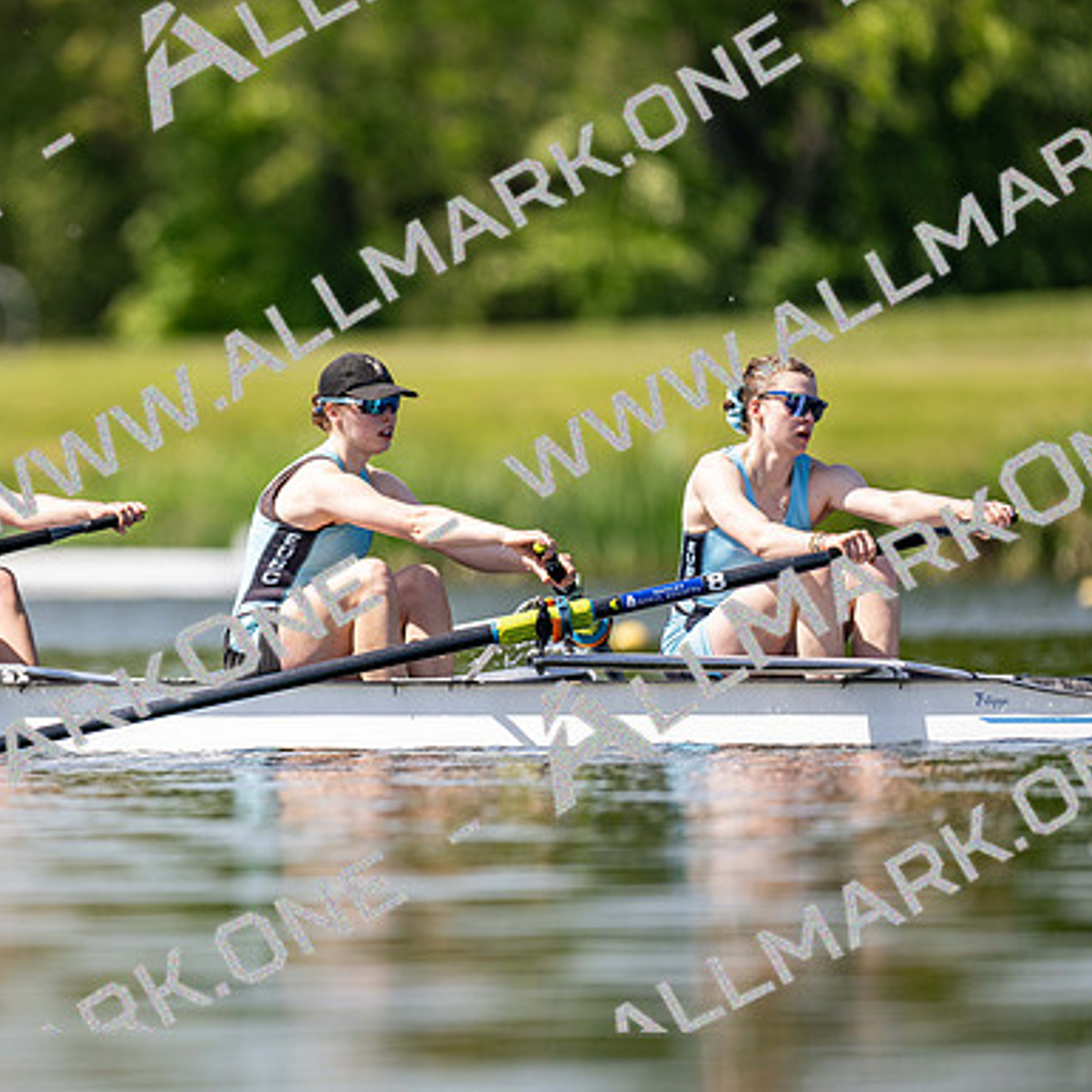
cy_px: 546
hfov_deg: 2.3
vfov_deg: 2.3
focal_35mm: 769
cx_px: 298
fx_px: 27446
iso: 320
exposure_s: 1/2500
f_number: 4
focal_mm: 600
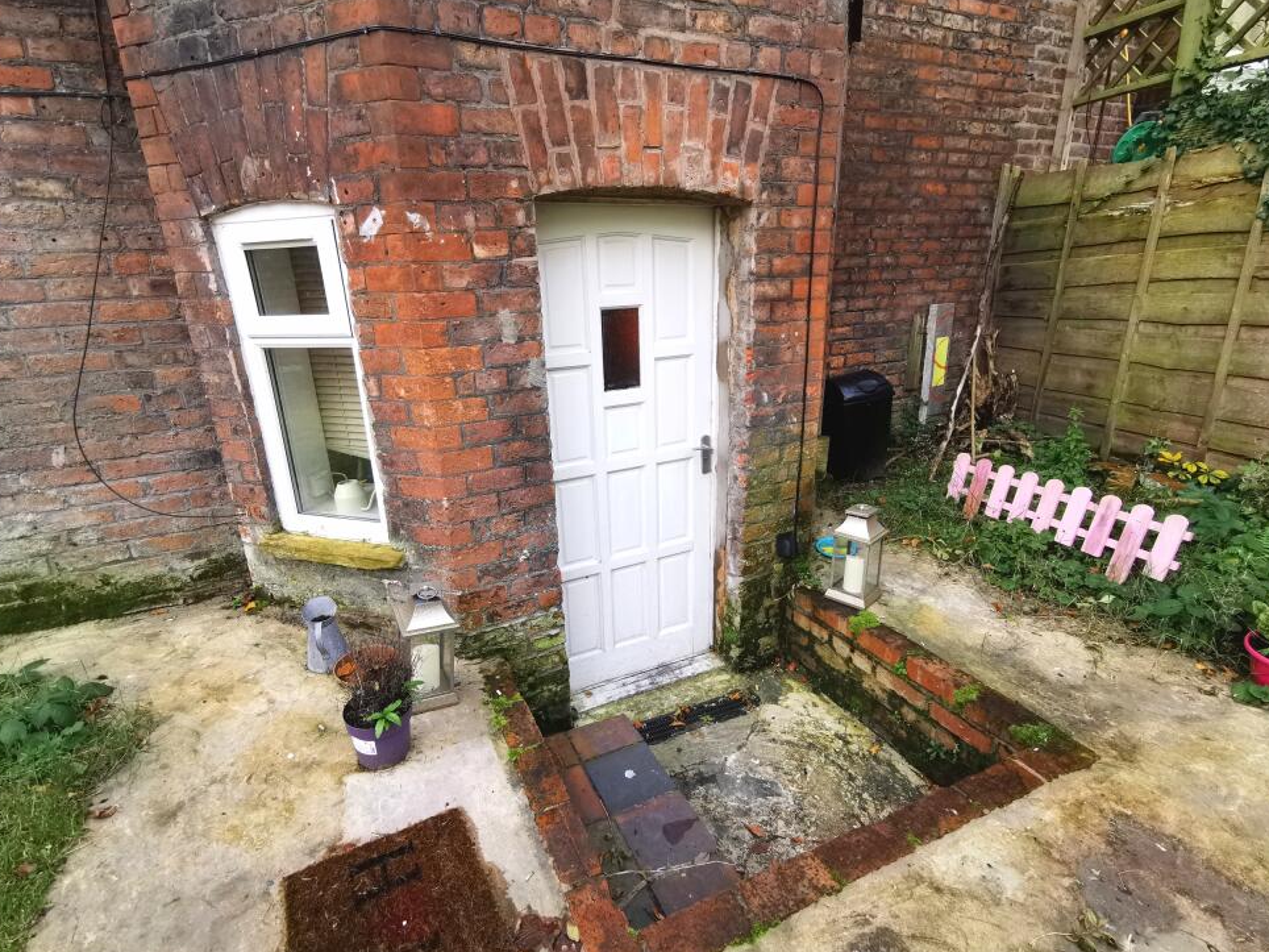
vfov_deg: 74.7
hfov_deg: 91.0
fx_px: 623
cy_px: 479
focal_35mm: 17
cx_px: 612
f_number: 2.2
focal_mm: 2.35
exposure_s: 1/50
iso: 64
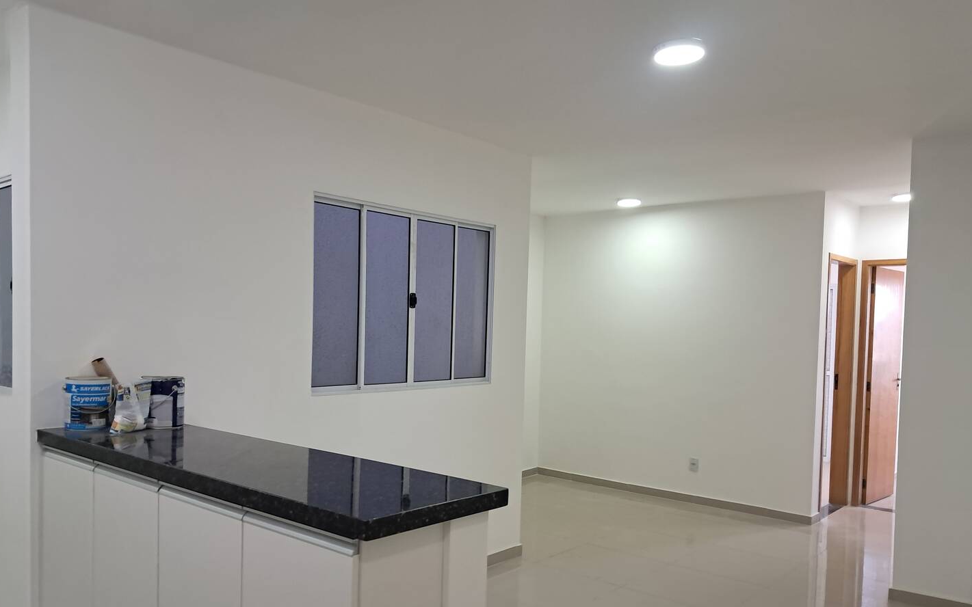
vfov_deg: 43.0
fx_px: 768
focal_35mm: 29
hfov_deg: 64.6
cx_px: 483
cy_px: 347
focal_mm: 4
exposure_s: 1/60
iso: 200
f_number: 1.8
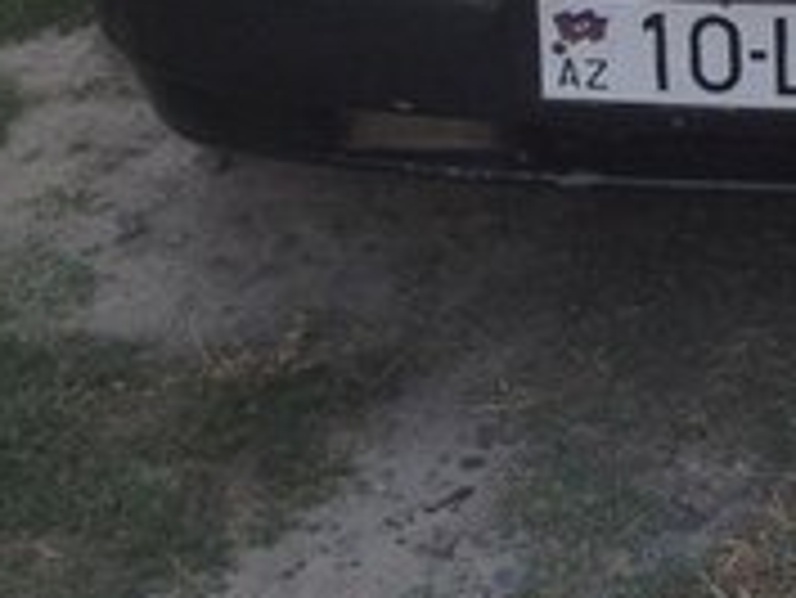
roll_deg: +0.8
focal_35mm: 123
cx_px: 751
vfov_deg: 11.6
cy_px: -272
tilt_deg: -15.8
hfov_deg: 15.8
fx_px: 2830
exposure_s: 1/192
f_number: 2.4
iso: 50
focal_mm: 4.12
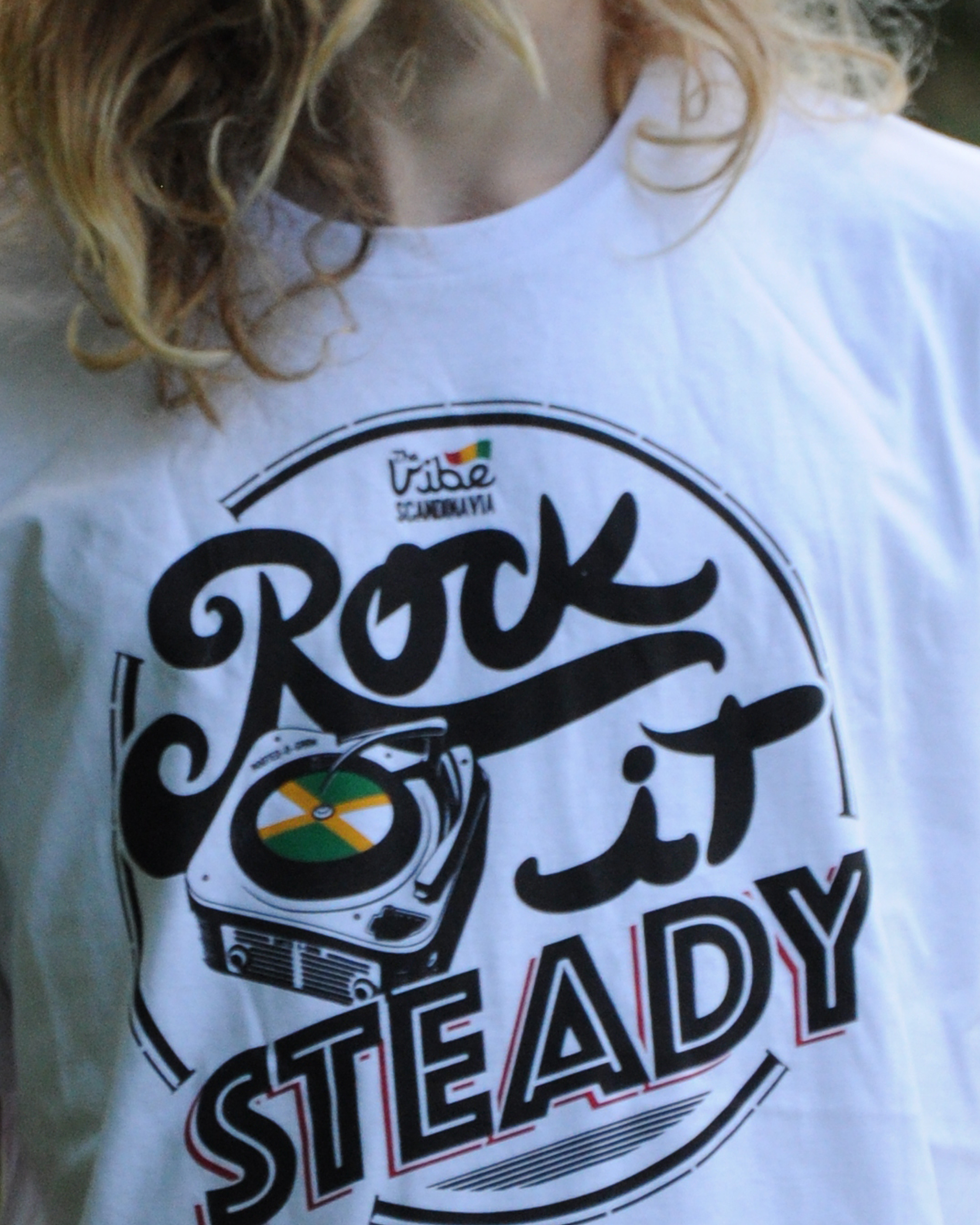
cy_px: 665
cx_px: 491
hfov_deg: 8.7
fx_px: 6474
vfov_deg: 10.8
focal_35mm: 179
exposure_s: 1/500
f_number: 5.6
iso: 800
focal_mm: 105
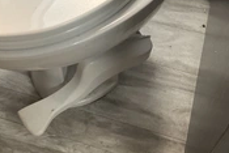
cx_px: 75
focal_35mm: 69
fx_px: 439
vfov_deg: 19.4
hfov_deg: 29.0
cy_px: 12
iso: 40
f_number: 1.8
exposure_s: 1/122
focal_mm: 3
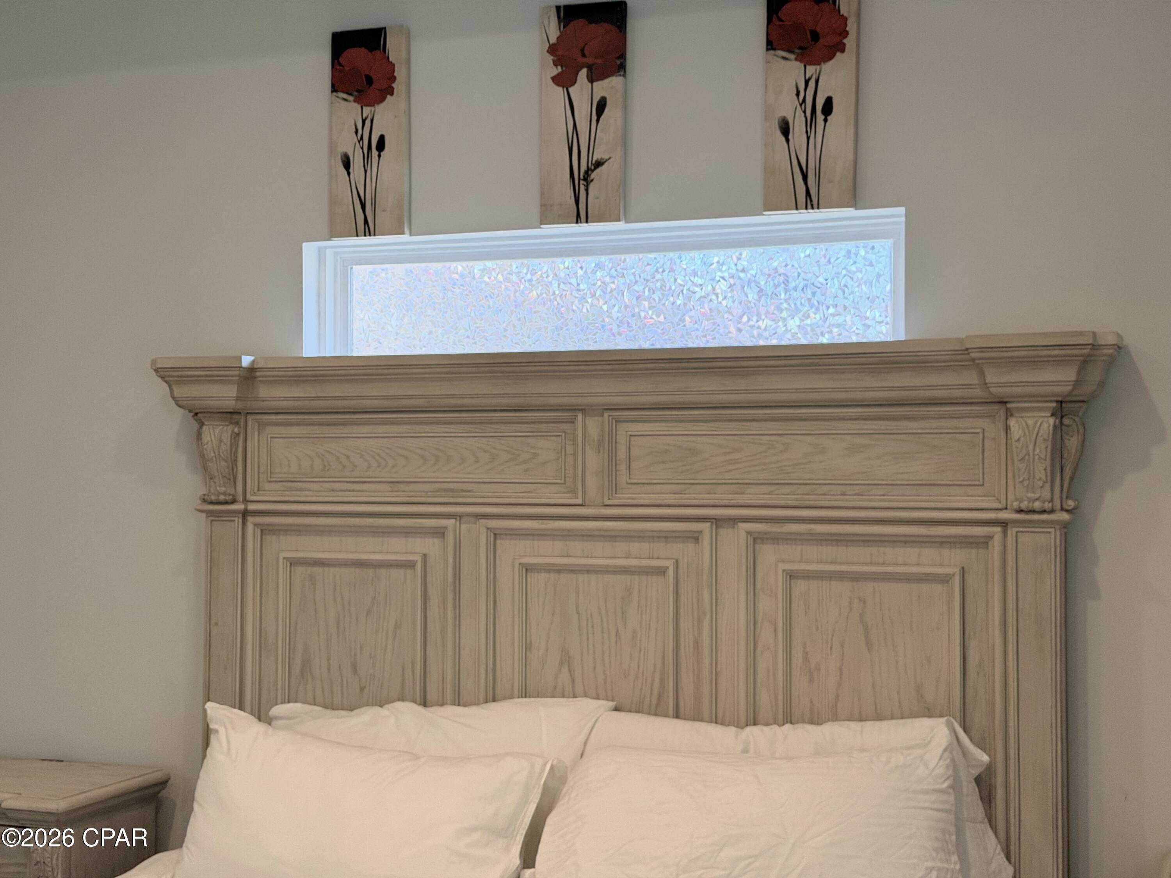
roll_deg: -0.3
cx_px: 586
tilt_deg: +0.7
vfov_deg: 30.3
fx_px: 1624
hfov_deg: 39.7
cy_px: 439
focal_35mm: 48
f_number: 1.78
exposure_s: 1/218
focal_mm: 6.76
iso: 125
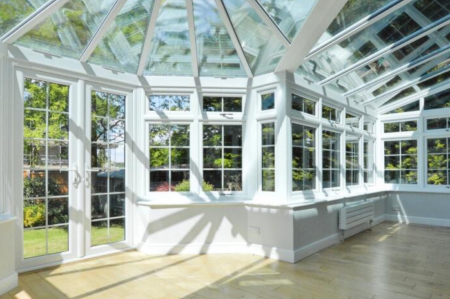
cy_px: 164
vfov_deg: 57.0
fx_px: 275
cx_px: 230
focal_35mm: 22
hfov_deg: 78.6
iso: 3200
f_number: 14
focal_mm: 10
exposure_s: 1/800
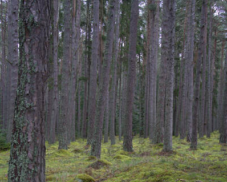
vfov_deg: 25.7
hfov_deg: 32.5
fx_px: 390
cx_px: 113
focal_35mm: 58
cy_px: 153
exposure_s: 1/50
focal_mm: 41
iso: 1250
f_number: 11
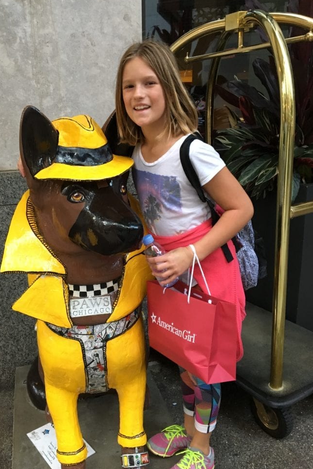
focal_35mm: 32
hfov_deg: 40.9
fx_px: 417
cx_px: 128
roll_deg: +1.7
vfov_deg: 58.7
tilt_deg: -17.4
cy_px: 235
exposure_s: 1/30
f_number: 2.2
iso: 160
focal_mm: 4.15
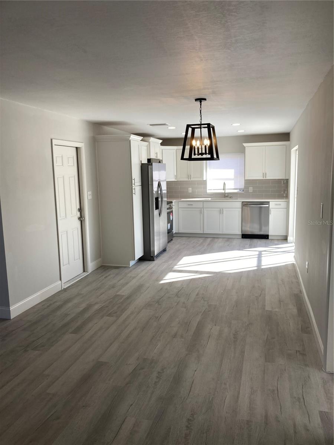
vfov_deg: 63.4
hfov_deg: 49.7
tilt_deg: -8.3
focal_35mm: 28
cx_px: 167
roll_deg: +1.1
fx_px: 360
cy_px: 222
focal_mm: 3.99
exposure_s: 1/132
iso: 20
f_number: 1.8
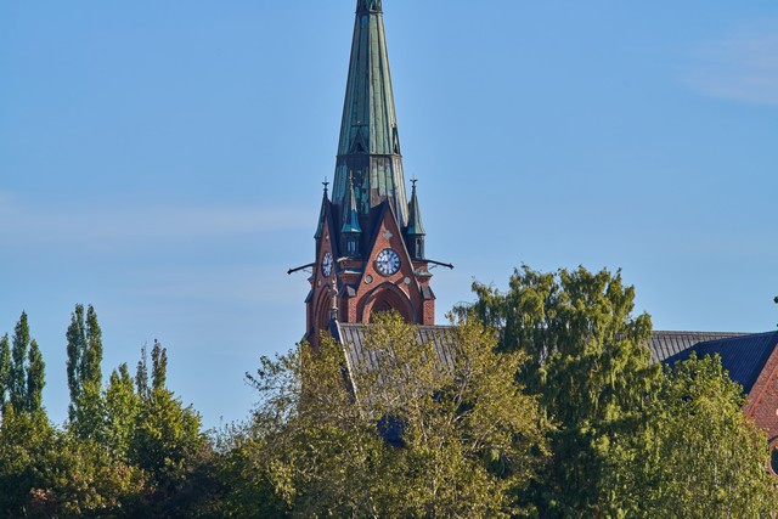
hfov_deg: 6.9
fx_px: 6420
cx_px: 389
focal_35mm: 297
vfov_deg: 4.6
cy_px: 260
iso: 100
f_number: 8
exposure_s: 1/250
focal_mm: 297
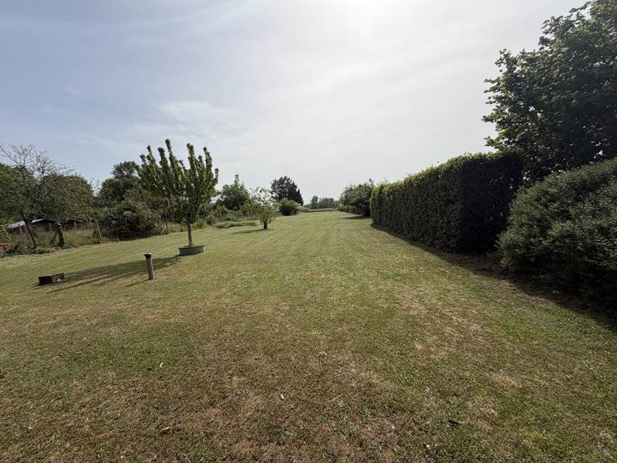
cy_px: 232
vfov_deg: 85.7
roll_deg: +4.1
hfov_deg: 102.1
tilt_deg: -4.4
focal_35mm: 14
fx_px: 250
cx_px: 308
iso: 20
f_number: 2.2
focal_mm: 2.22
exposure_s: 1/2024
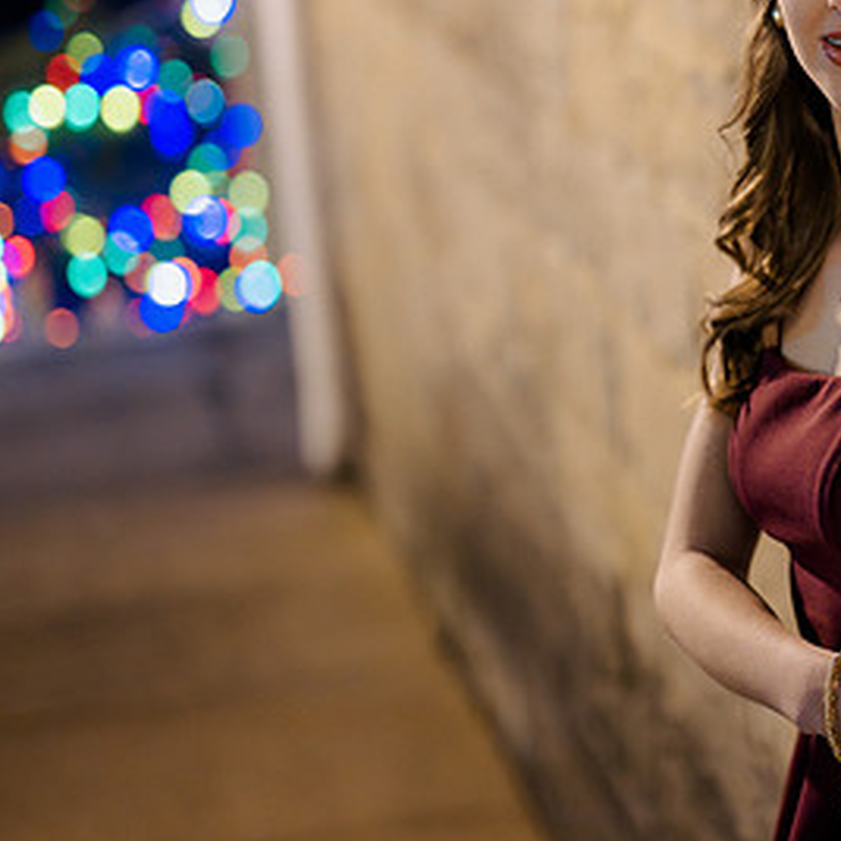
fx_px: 2529
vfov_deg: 18.8
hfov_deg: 18.4
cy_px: 271
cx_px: 860
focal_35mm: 92
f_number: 1.4
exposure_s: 1/125
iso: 2500
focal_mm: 50
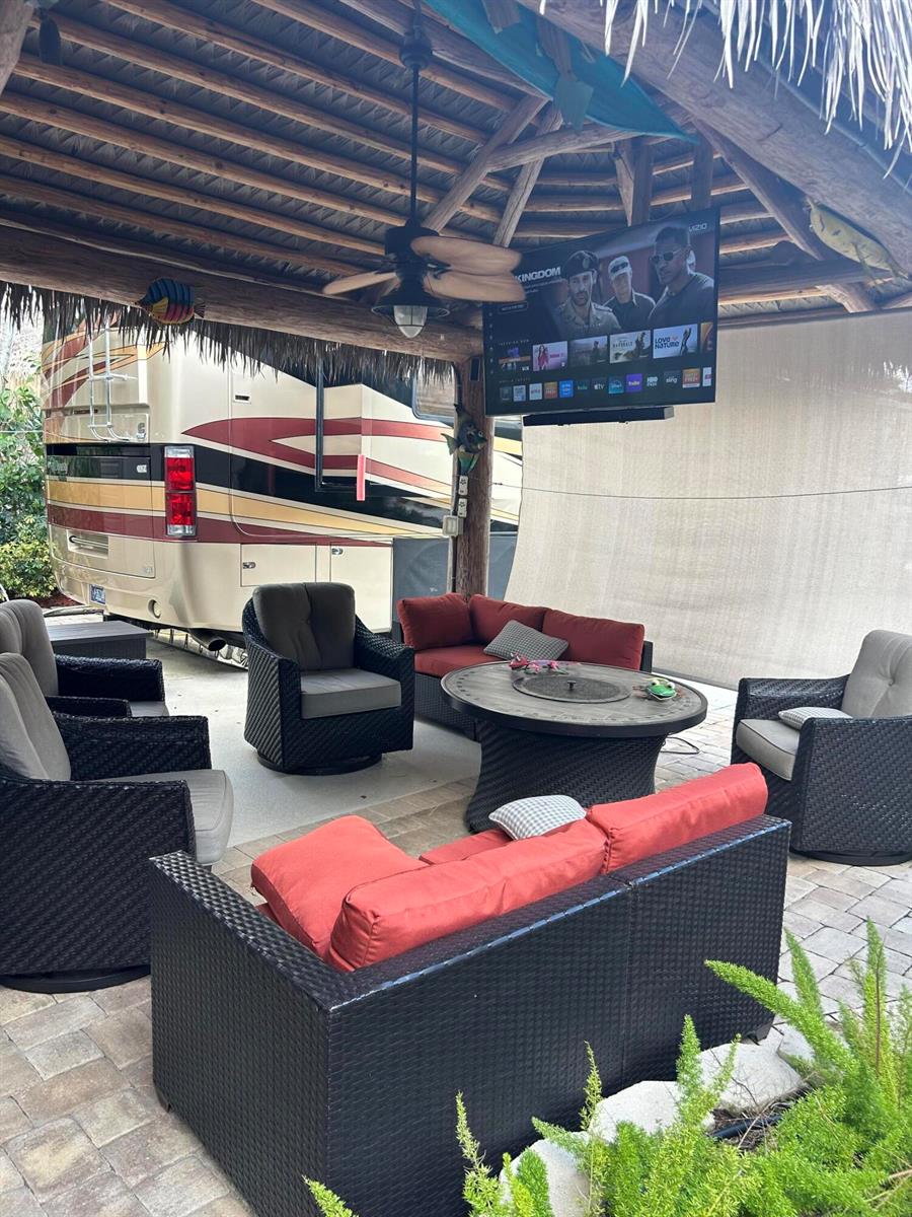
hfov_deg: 53.1
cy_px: 608
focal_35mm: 26
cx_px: 456
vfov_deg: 67.3
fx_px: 913
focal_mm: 5.7
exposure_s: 1/174
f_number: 1.5
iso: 40
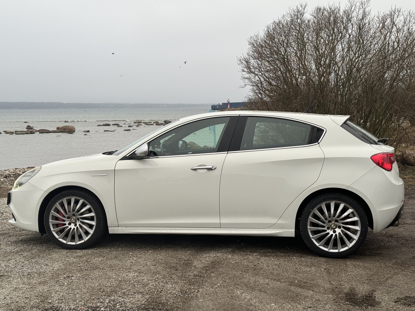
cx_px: 208
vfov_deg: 30.3
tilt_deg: -5.3
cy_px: 156
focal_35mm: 48
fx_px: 575
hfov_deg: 39.7
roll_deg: +0.5
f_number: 1.78
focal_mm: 6.86
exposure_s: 1/176
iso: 50
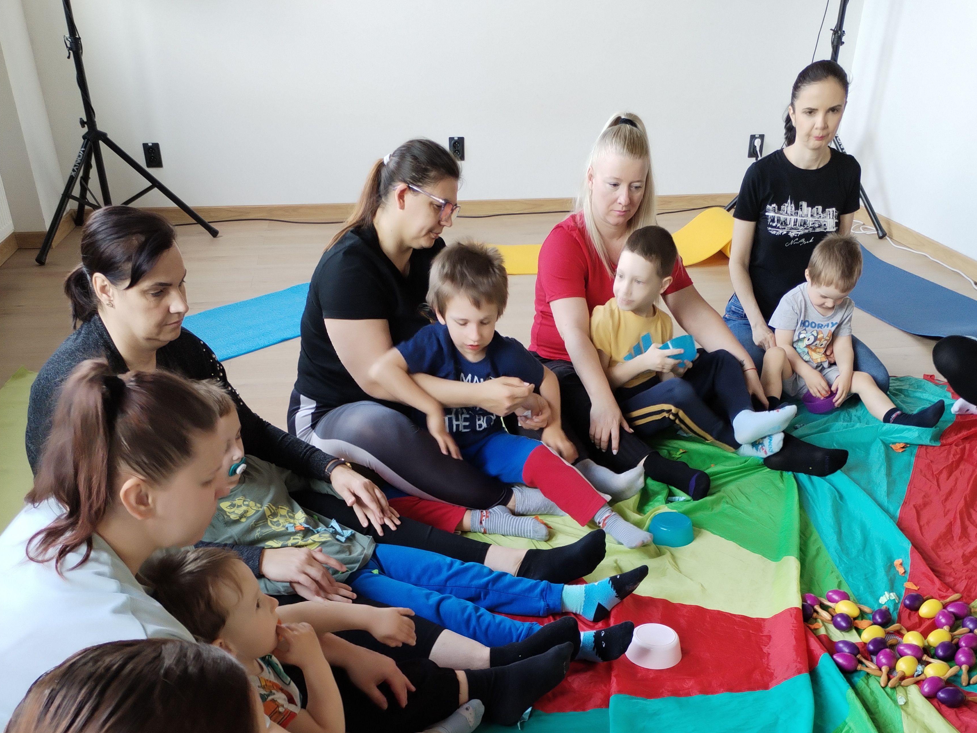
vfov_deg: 35.0
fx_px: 1101
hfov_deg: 47.9
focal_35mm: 39
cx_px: 491
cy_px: 639
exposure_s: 1/60
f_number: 1.8
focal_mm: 4.75
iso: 222
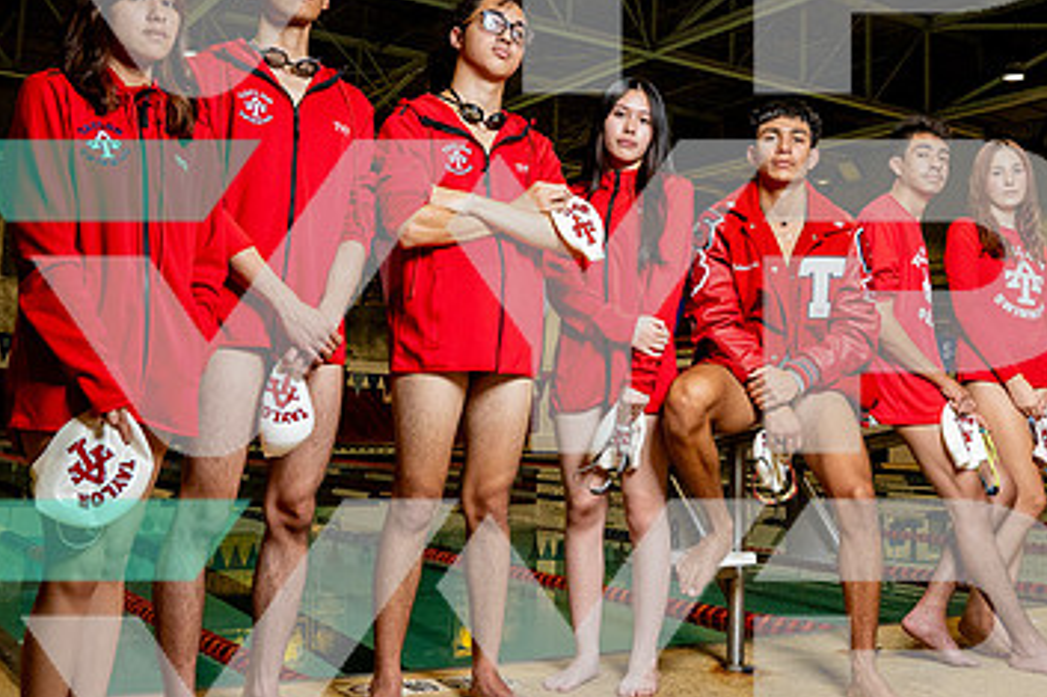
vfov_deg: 31.8
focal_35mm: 42
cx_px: 711
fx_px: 1221
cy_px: 294
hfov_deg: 45.6
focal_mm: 24
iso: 3200
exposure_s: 1/250
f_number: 8
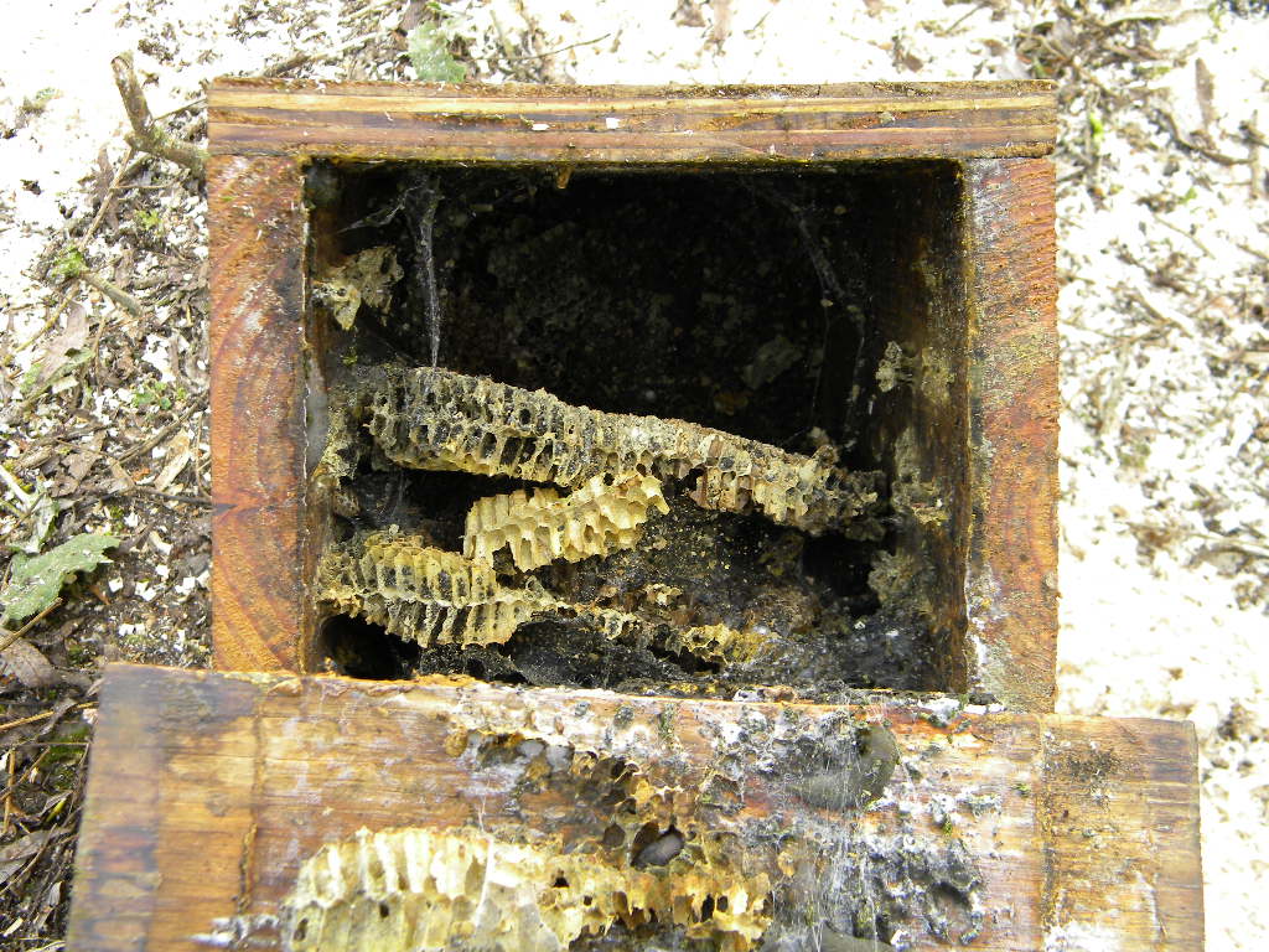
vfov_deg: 30.9
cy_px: 476
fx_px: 1723
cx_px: 634
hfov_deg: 40.4
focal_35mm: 47
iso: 80
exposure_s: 1/73.1
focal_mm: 8.6
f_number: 3.9
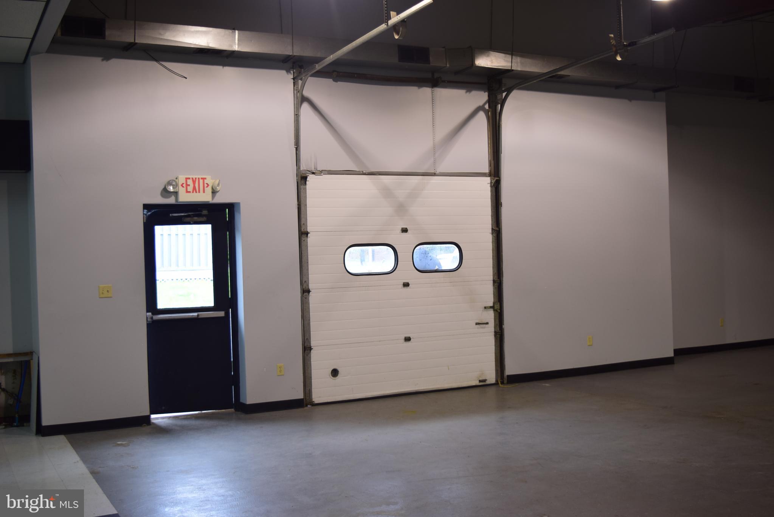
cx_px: 387
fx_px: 904
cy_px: 258
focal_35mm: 42
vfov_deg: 31.9
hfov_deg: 46.4
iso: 250
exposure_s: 1/60
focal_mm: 28
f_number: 4.2
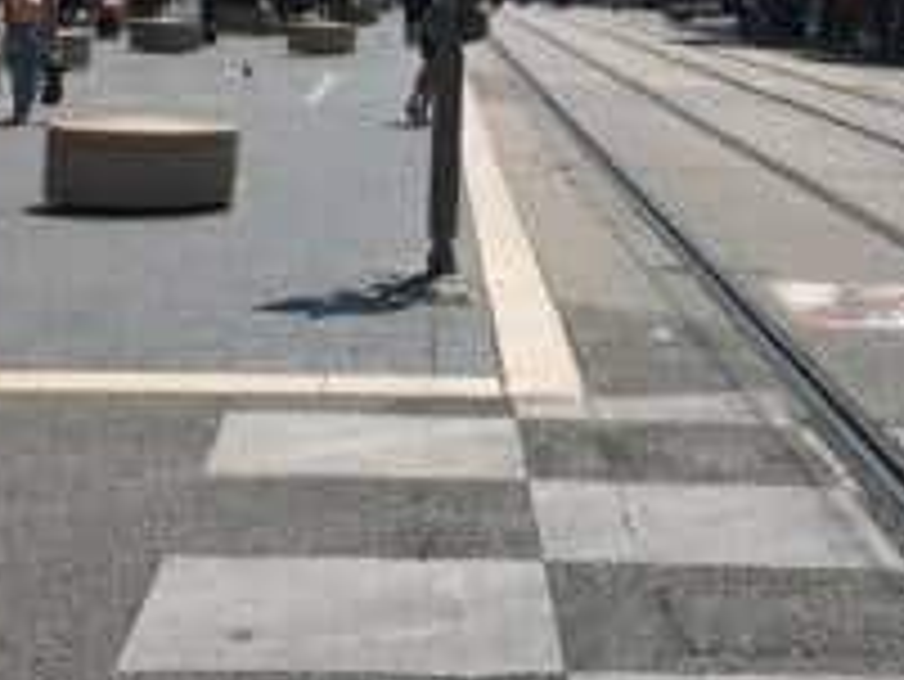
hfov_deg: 21.6
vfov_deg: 15.6
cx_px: 684
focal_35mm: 90
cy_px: -221
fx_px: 2352
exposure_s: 1/2404
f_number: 2.2
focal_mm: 4.15
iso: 25
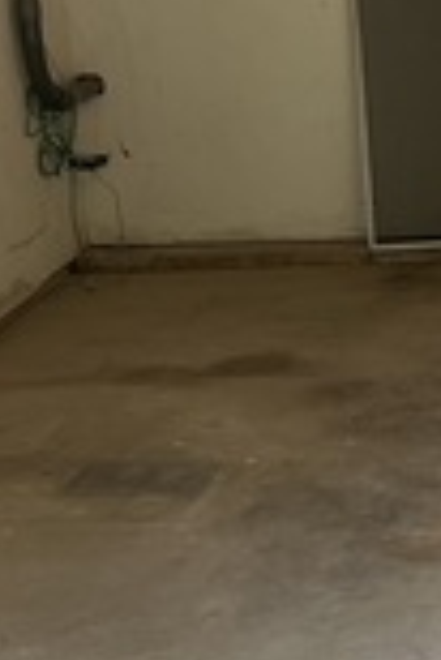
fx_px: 2145
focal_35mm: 117
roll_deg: +1.0
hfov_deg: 11.0
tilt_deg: -16.1
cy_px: 298
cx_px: 792
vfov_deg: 17.5
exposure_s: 1/121
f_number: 1.5
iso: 64
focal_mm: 5.7
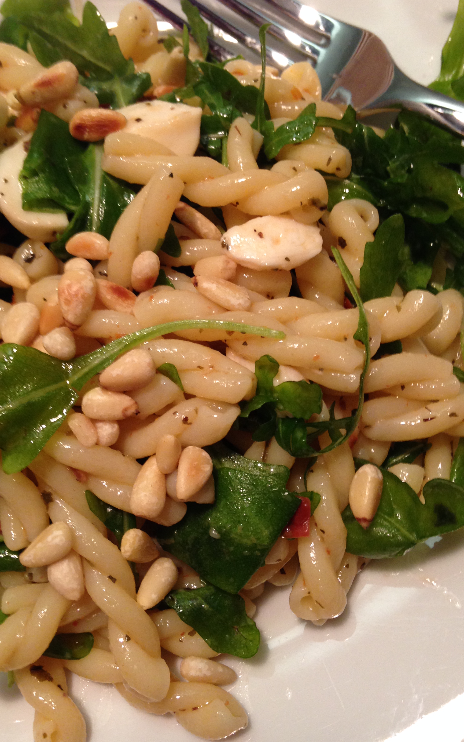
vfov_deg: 54.0
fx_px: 729
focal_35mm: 36
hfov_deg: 35.3
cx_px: 228
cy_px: 364
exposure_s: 1/20
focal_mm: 4.12
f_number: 2.4
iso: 125
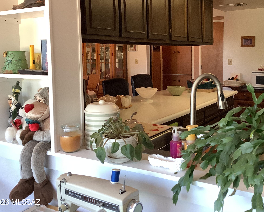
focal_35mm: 40
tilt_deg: -6.7
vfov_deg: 37.2
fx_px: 313
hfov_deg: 45.5
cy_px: 83
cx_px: 161
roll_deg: +0.9
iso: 160
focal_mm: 3.3
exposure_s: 1/50
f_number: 2.4
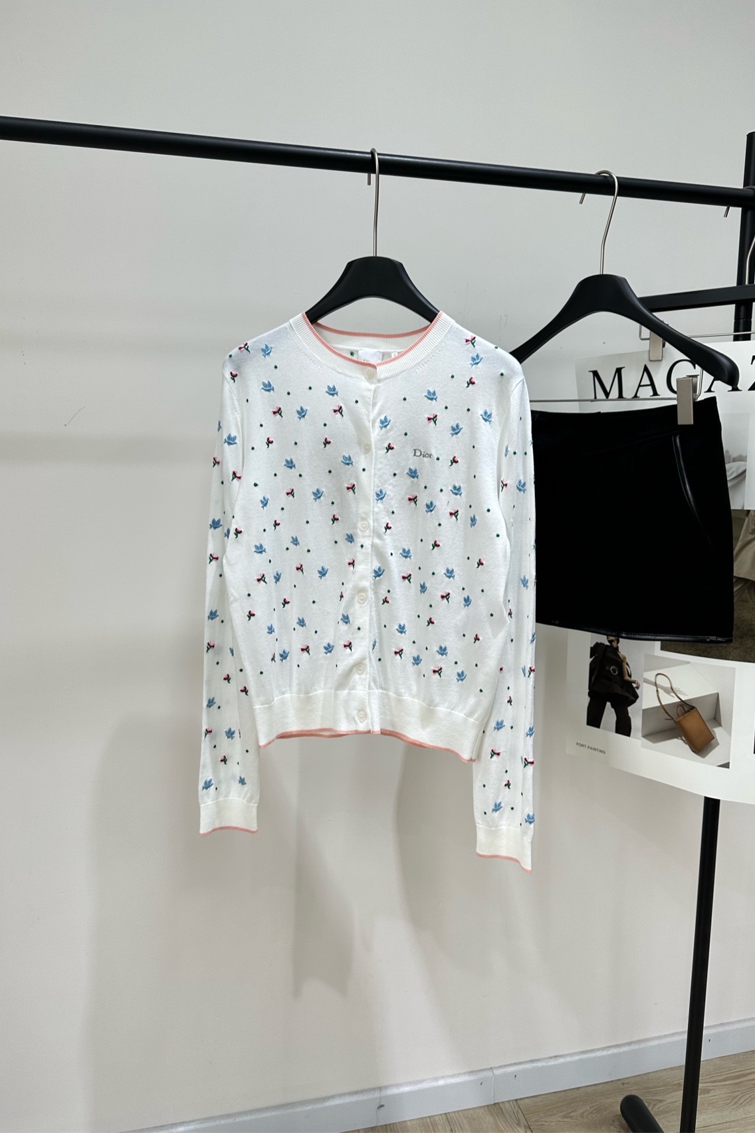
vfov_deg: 71.5
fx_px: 786
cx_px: 389
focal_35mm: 25
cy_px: 566
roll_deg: -0.5
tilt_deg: -7.8
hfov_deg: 51.3
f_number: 1.78
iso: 80
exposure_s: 1/221
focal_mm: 6.86
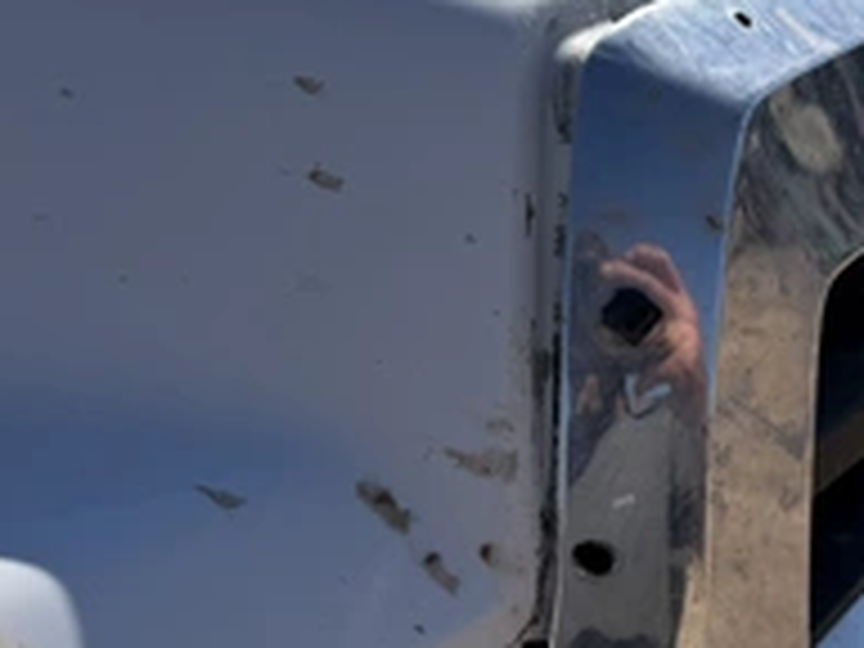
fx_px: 1248
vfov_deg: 29.1
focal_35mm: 50
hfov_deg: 35.8
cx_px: 788
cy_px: 279
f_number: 1.78
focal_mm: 6.76
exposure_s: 1/6711
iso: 80
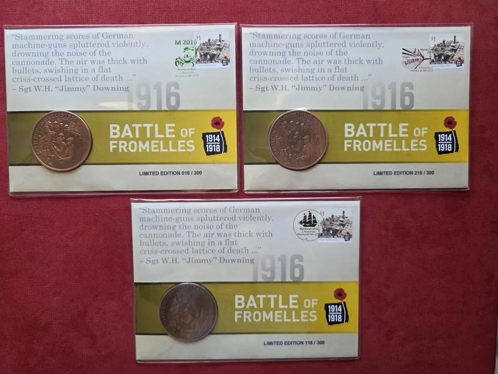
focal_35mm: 23
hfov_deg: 73.9
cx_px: 249
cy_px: 187
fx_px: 331
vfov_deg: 58.9
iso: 320
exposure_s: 1/100
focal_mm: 6.3
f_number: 1.7
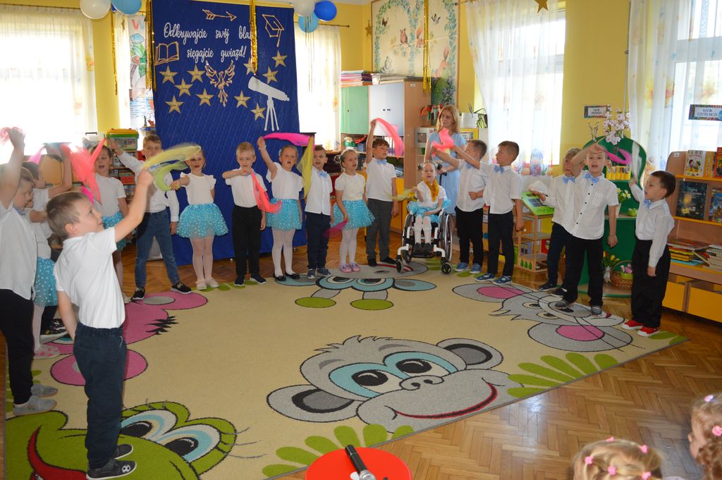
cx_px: 361
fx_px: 601
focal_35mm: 30
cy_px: 240
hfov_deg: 62.0
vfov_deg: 43.5
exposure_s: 1/60
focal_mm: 20
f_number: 4
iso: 400
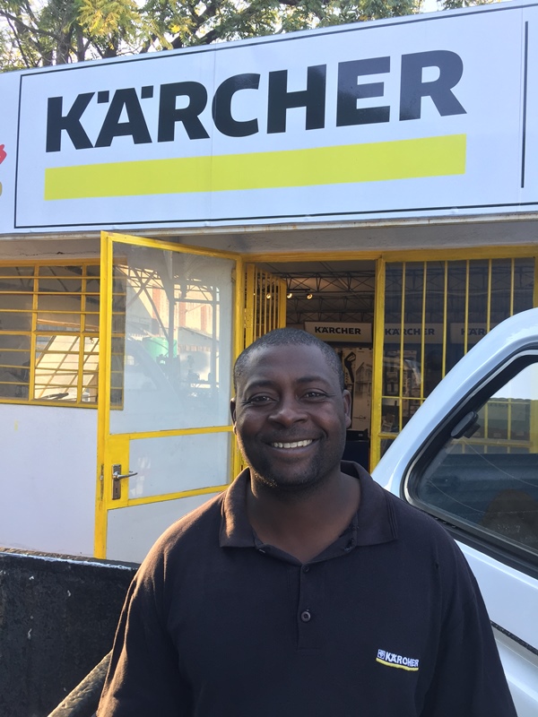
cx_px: 269
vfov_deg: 61.7
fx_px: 601
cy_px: 358
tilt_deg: +0.2
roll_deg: -0.7
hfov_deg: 48.2
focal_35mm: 29
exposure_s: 1/100
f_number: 2.2
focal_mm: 4.15
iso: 40
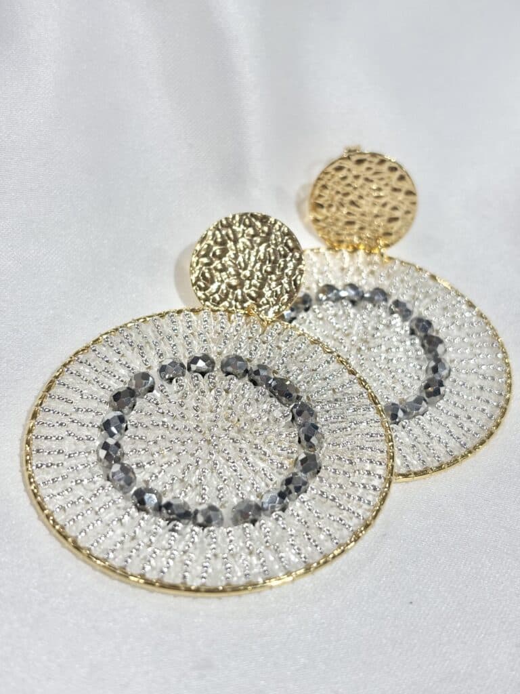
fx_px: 1042
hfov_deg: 28.0
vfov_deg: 36.8
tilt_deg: -34.3
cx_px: 260
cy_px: 347
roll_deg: +1.3
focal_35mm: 52
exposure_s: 1/221
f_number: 1.6
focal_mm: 5.96
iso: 32
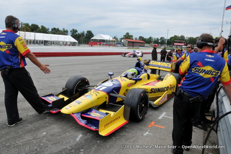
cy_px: 77
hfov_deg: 67.4
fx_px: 173
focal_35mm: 27
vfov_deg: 47.9
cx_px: 116
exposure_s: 1/60
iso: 200
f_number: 16
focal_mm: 18
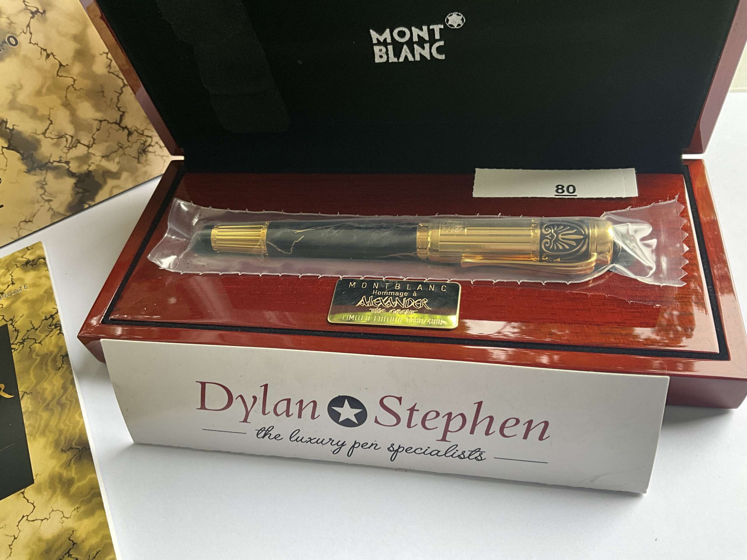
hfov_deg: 61.7
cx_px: 374
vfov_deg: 48.2
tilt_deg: -50.4
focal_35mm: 29
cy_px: 280
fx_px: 626
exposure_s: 1/102
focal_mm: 3
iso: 64
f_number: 1.8
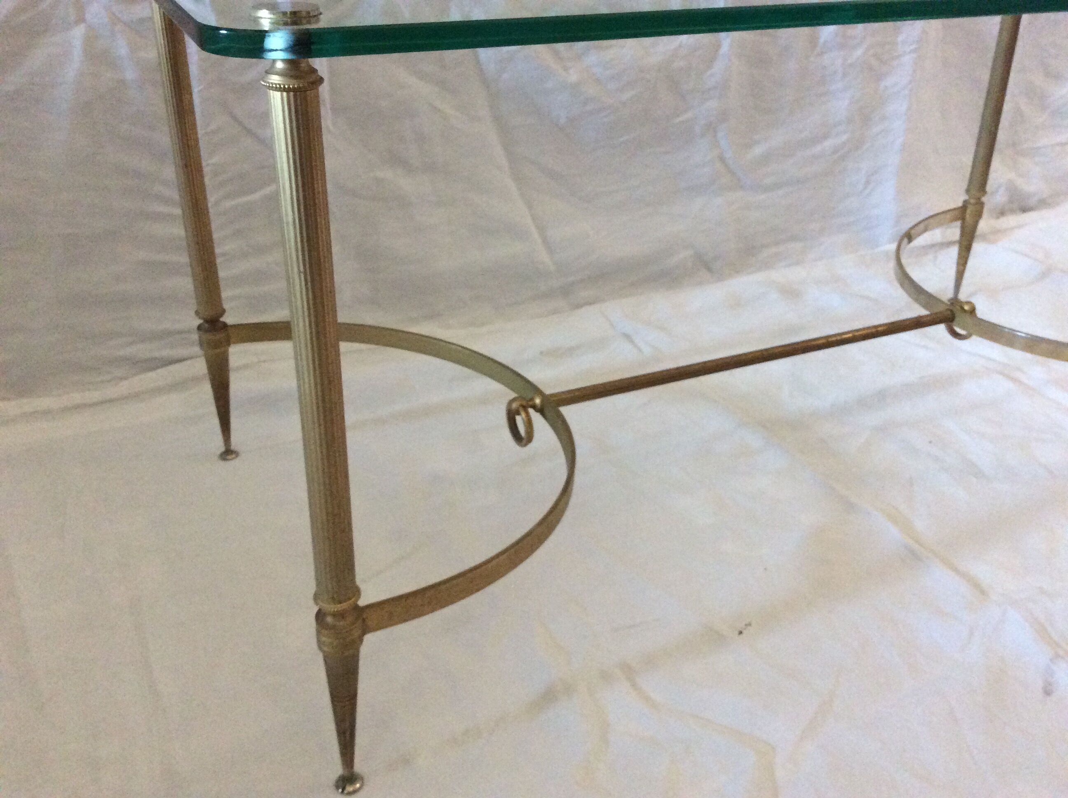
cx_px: 534
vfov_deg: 44.1
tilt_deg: -30.3
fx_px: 986
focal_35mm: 32
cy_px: 399
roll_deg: -0.2
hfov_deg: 56.9
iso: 320
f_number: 2.4
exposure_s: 1/20
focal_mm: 3.3
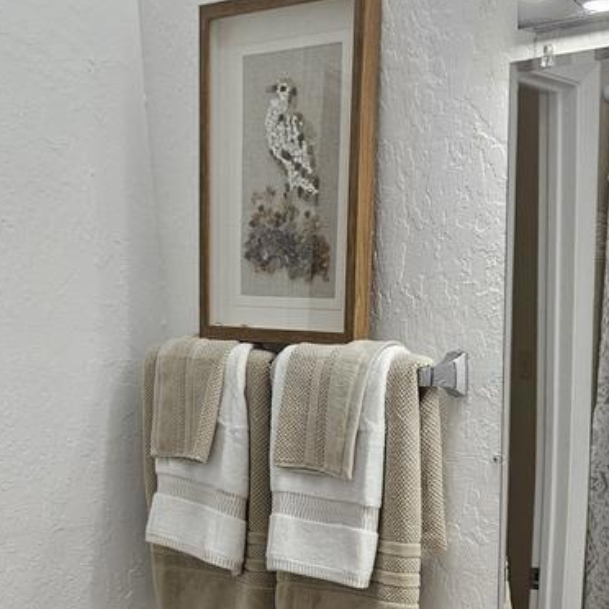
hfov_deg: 28.4
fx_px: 1174
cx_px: 494
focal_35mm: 59
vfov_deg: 26.1
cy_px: 720
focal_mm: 5.4
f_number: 1.8
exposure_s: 1/120
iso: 125
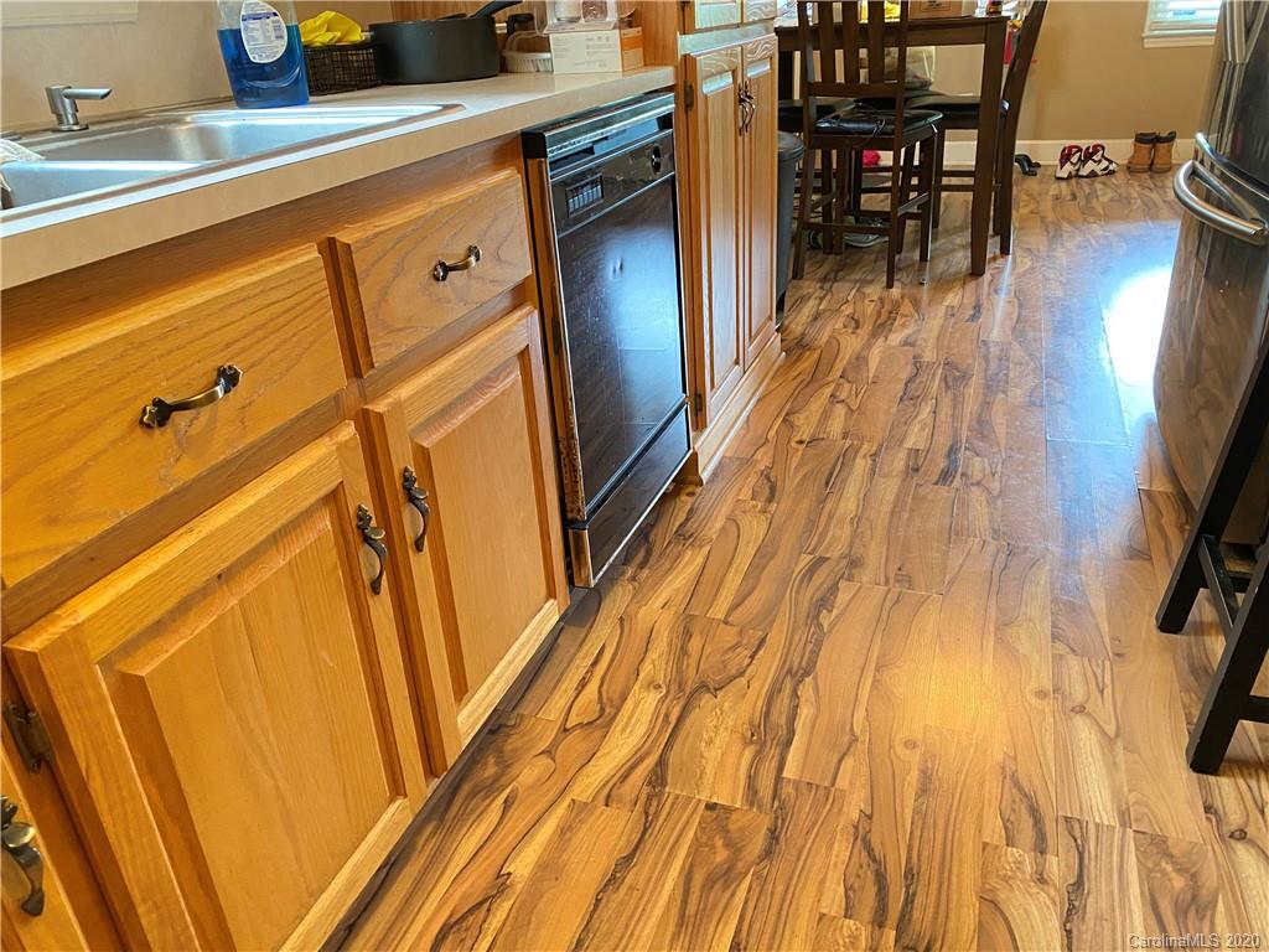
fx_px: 953
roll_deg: +4.1
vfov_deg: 53.1
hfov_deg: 67.3
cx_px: 634
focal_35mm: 26
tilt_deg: -27.3
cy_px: 476
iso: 640
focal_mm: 4.25
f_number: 1.8
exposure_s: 1/30
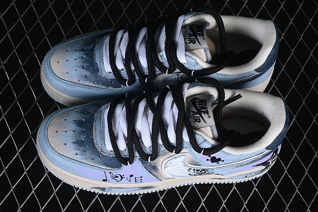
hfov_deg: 27.0
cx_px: 159
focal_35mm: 75
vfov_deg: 18.2
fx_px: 662
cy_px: 106
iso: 160
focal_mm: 50
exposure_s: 1/60
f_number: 7.1
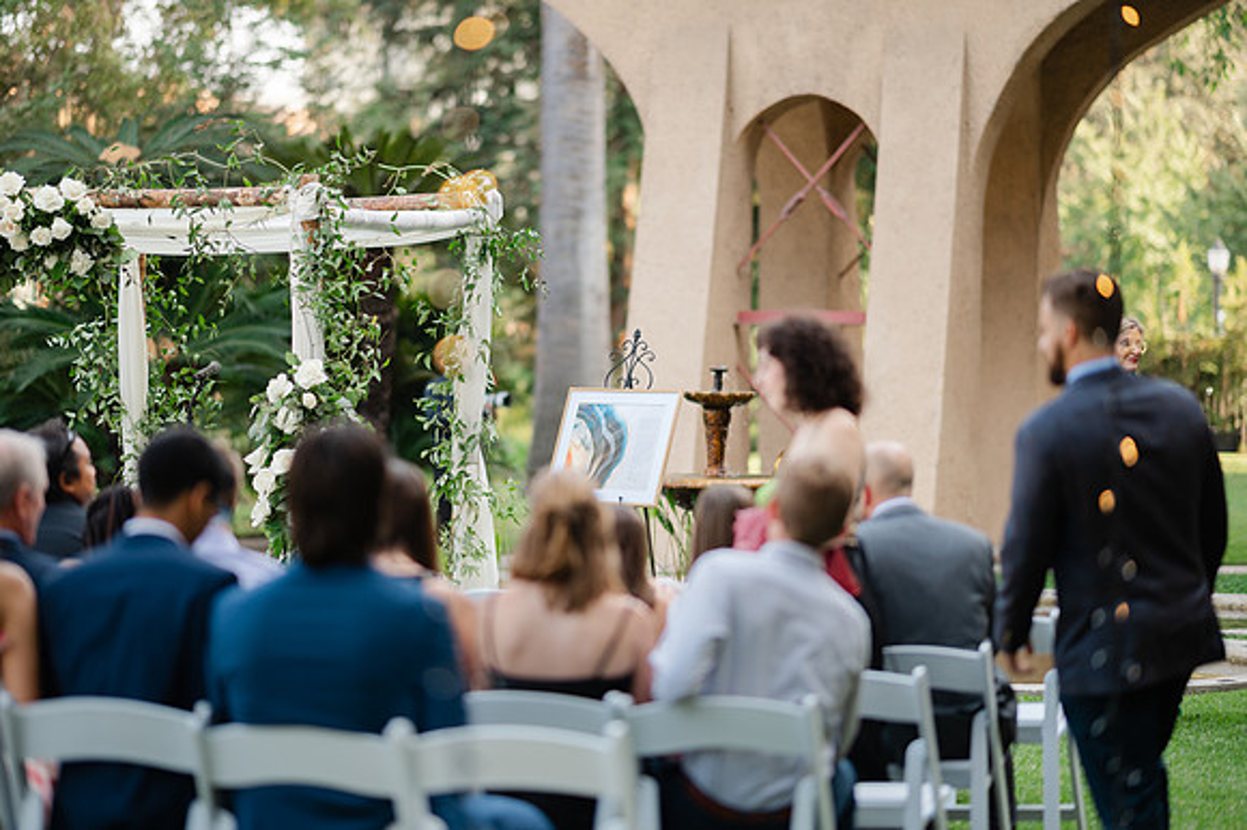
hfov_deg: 18.7
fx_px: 3791
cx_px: 624
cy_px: 415
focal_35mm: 110
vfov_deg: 12.5
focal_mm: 105
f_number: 1.4
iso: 140
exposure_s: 1/800
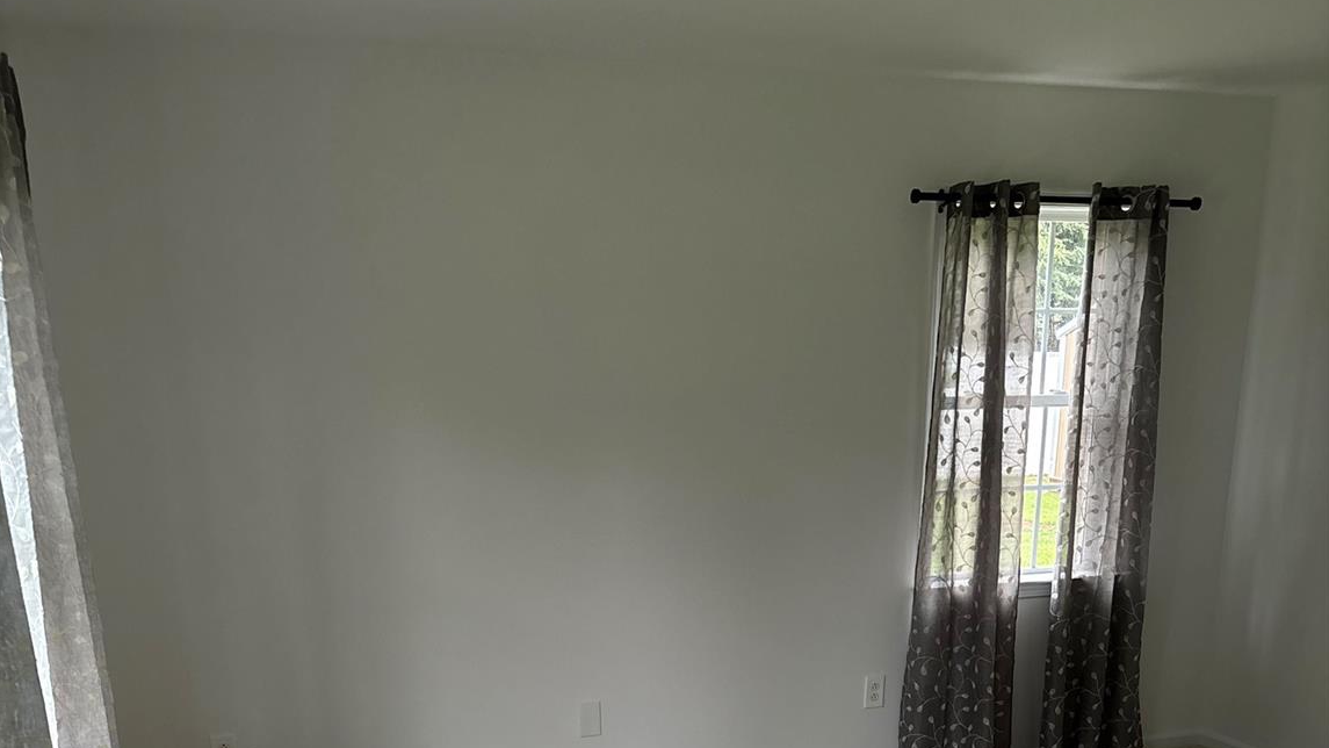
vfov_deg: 29.0
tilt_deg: -18.4
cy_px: 763
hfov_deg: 52.8
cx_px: 665
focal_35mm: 38
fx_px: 1339
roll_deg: -0.6
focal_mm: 5.96
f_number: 1.6
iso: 250
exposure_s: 1/60
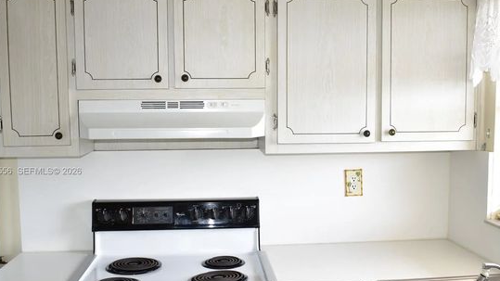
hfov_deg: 49.4
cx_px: 263
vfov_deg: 28.9
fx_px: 543
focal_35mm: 41
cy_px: 172
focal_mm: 22
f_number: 3.8
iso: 360
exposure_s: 1/60
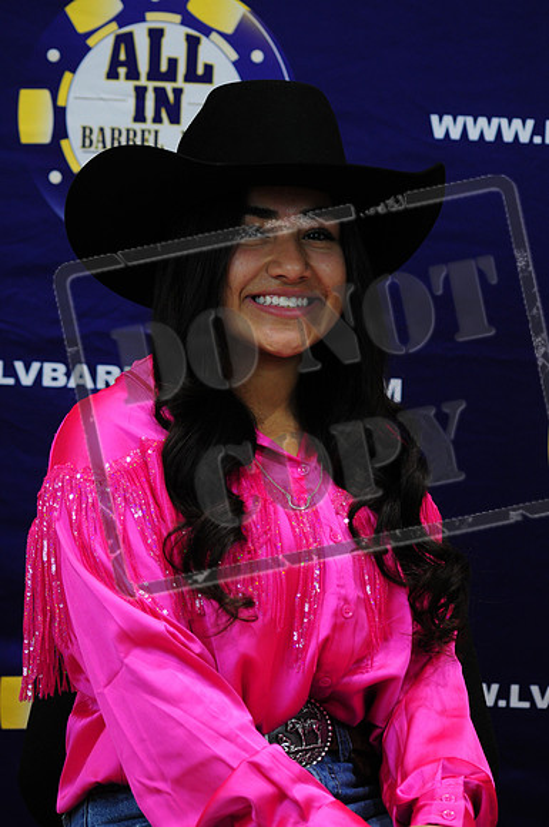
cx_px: 274
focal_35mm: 123
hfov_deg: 11.1
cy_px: 414
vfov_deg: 16.7
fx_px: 2822
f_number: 4
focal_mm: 82
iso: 640
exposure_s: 1/125
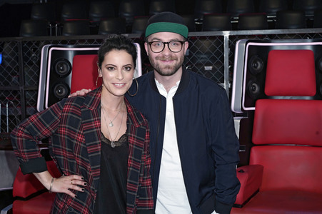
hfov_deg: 36.3
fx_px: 492
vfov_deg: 24.6
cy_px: 107
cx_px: 161
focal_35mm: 55
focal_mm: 55
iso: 640
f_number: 8
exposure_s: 1/60
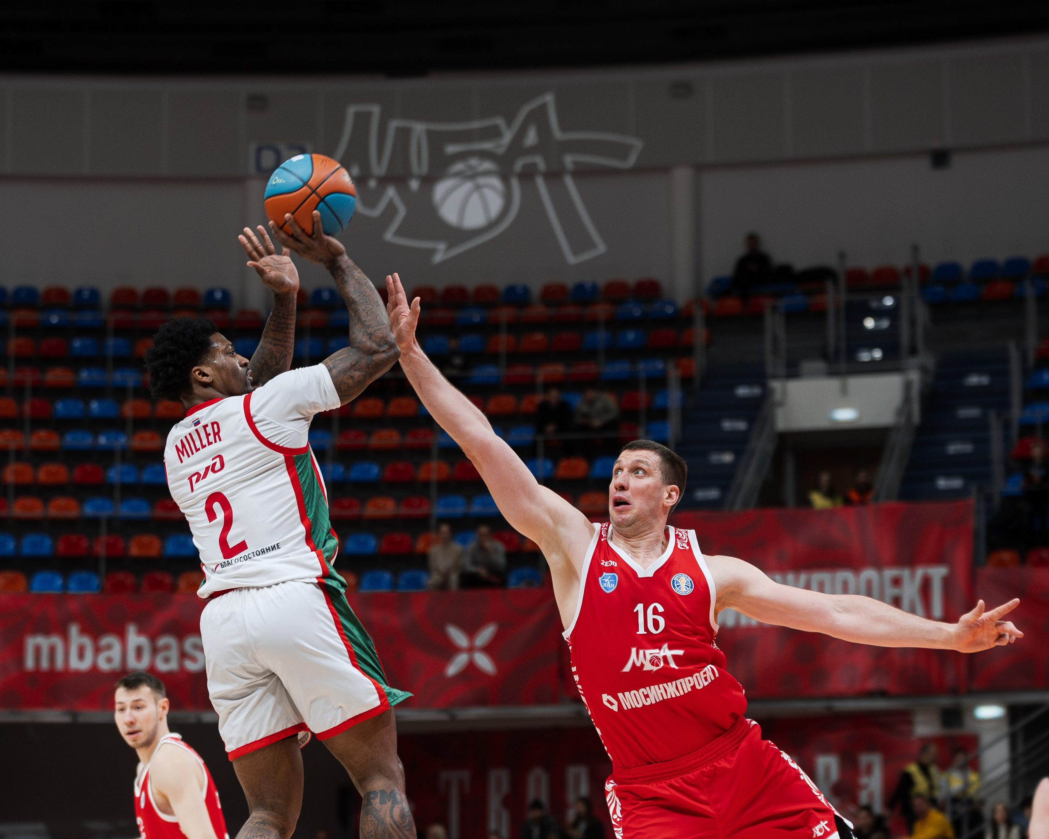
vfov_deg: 13.1
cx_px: 406
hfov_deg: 16.4
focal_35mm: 117
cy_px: 379
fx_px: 3643
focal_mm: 95
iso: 1000
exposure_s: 1/1000
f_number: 3.5
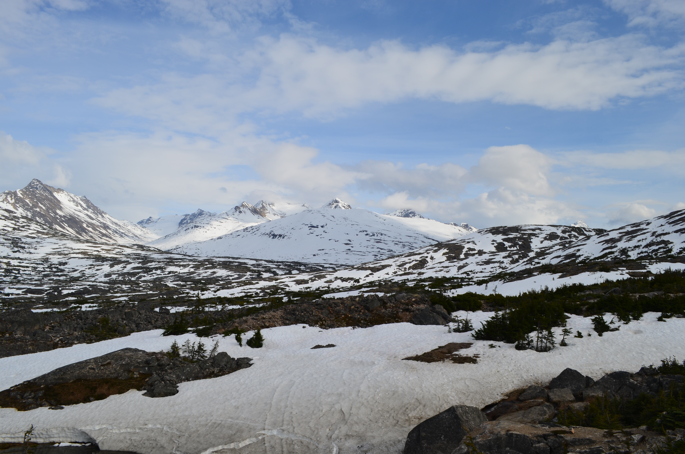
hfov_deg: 67.5
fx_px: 513
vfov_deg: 47.7
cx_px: 342
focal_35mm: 27
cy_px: 227
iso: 100
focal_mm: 18
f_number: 13
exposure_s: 1/200
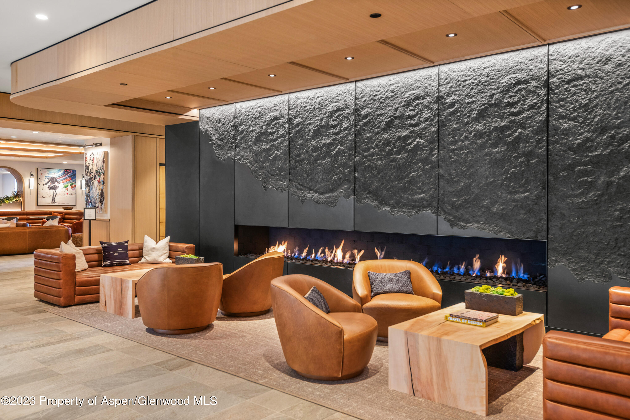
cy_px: 210
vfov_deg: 46.4
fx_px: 490
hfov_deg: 65.5
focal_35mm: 28
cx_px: 315
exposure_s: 1/2
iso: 400
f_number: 7.1
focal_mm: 28
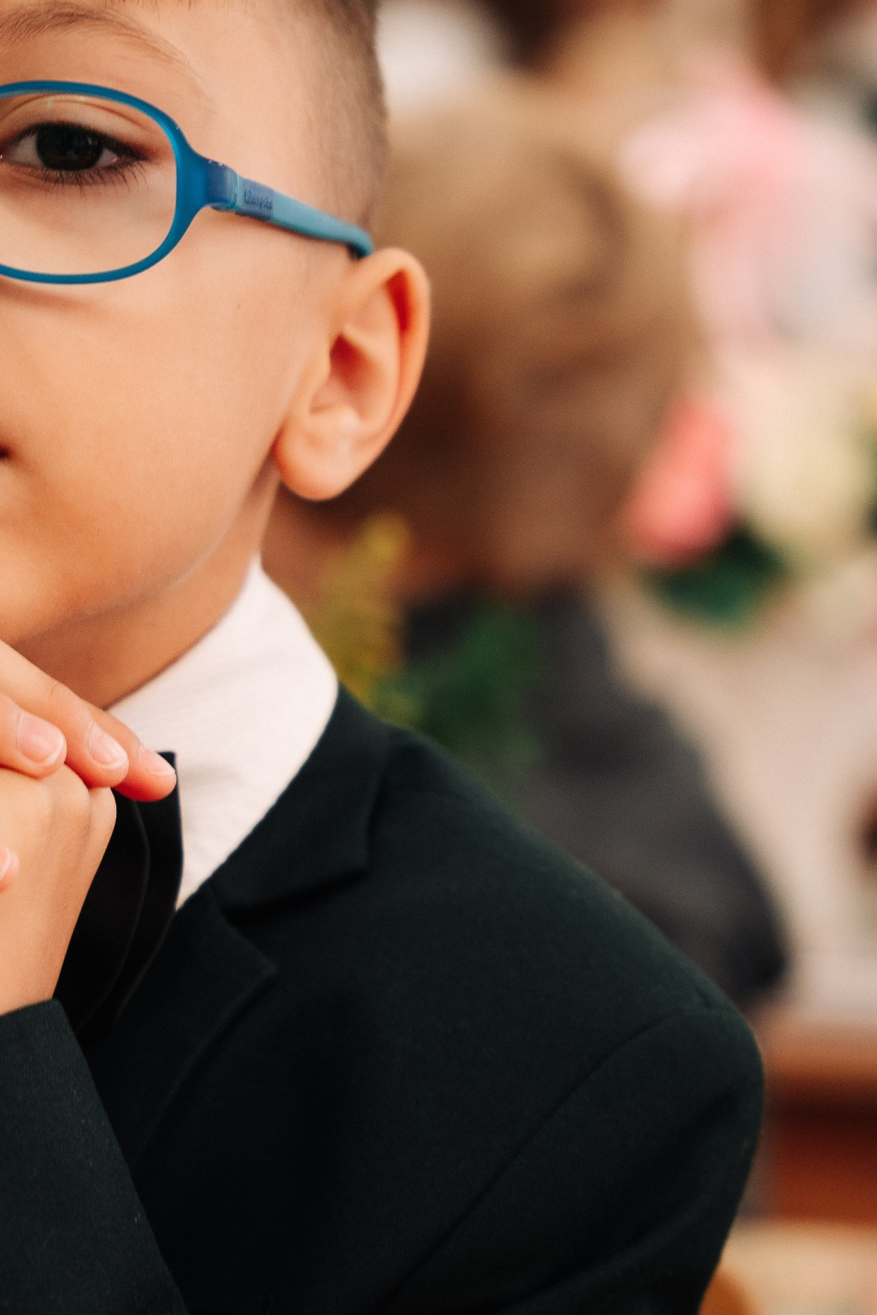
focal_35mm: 150
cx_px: -30
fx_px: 5480
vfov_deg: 13.7
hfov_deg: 9.1
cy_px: 747
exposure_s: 1/160
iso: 320
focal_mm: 70
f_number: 2.8
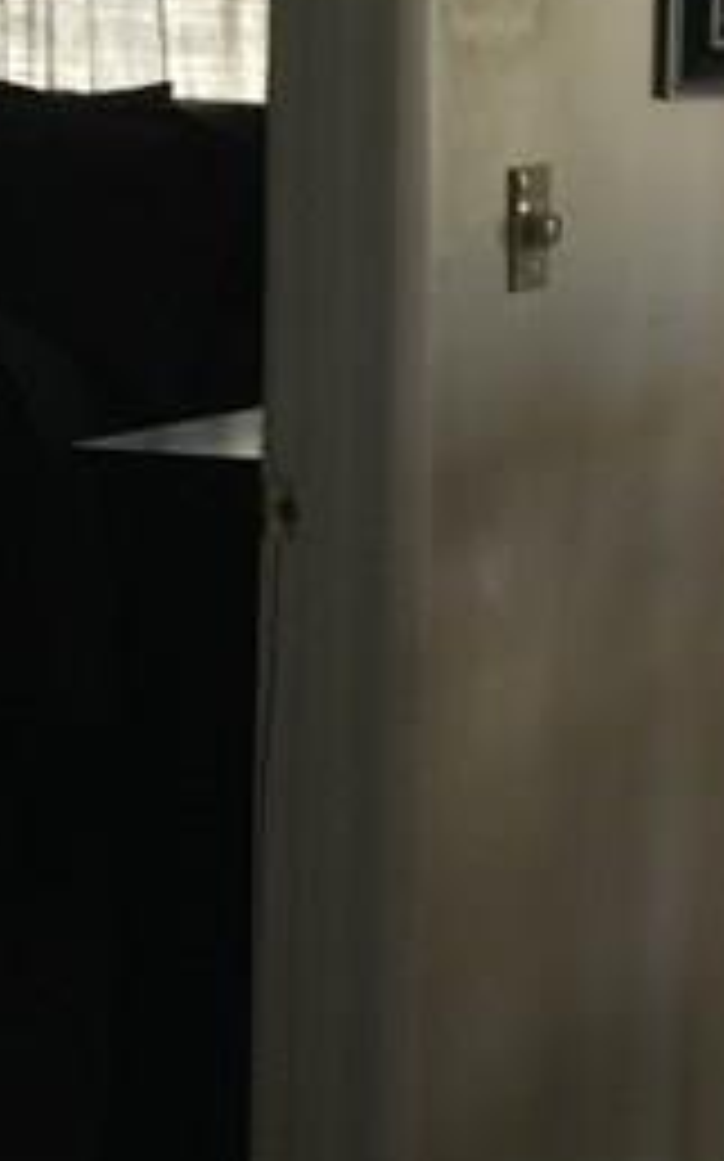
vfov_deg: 17.1
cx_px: 1583
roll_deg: -3.8
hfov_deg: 9.8
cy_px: 364
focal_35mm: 122
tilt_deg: -6.3
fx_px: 3856
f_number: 2.2
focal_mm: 4.15
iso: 32
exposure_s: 1/15
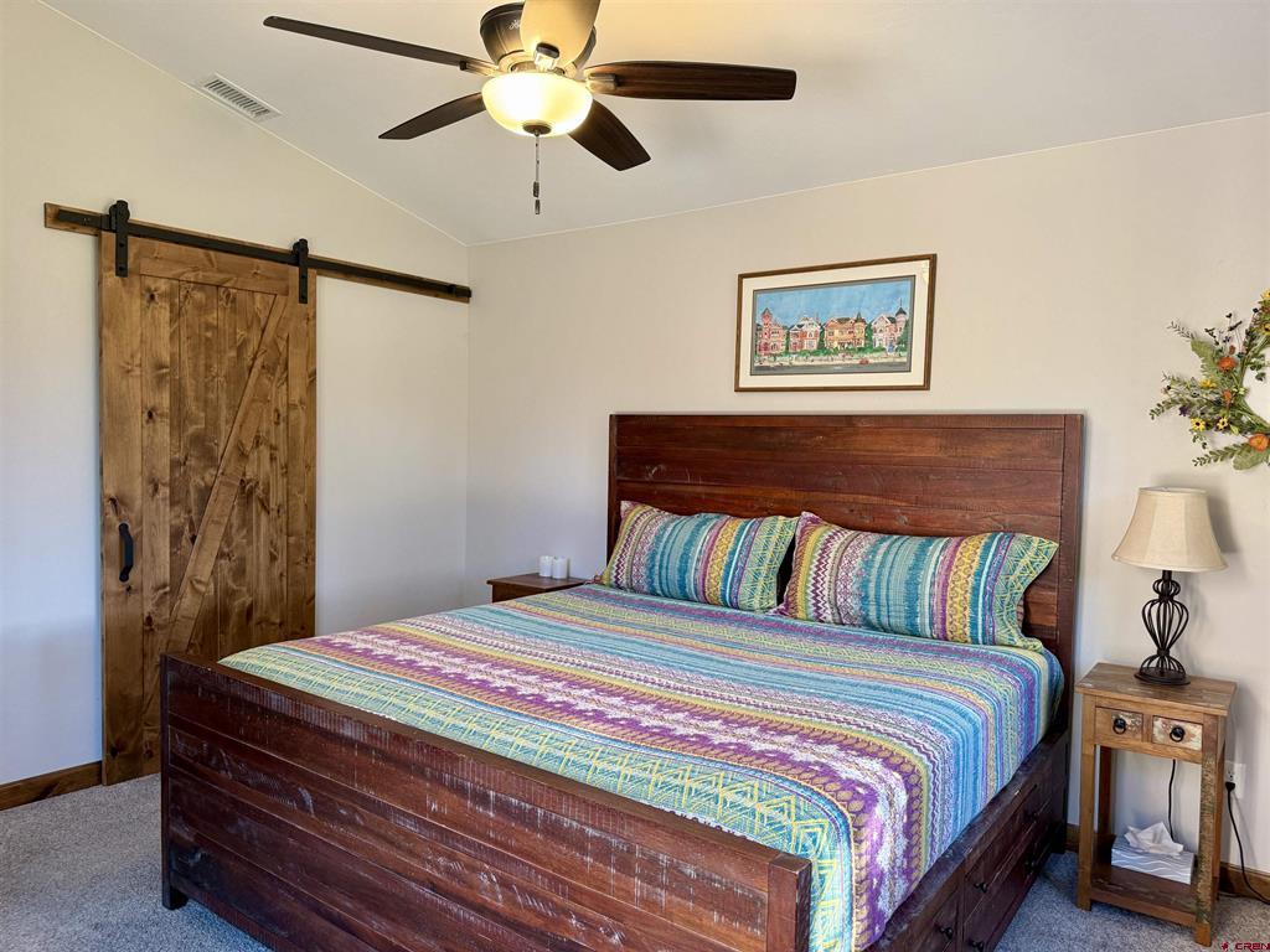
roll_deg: -1.2
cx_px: 635
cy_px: 476
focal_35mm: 24
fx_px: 881
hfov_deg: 71.6
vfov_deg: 56.8
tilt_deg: -3.0
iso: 200
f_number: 1.78
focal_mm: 6.76
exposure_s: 1/120
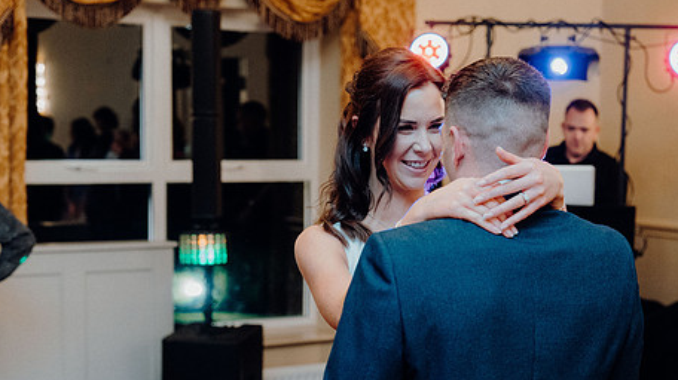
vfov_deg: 16.7
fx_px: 1294
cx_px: 415
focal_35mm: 72
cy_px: 280
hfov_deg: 29.3
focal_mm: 54
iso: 3200
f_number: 3.5
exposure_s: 1/160
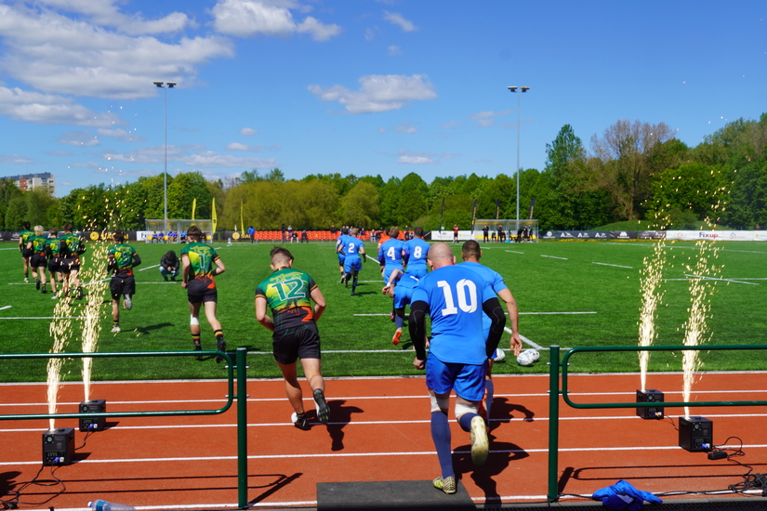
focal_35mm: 42
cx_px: 384
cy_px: 256
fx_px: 895
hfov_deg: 46.4
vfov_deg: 31.9
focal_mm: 28
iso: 100
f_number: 11
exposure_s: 1/250
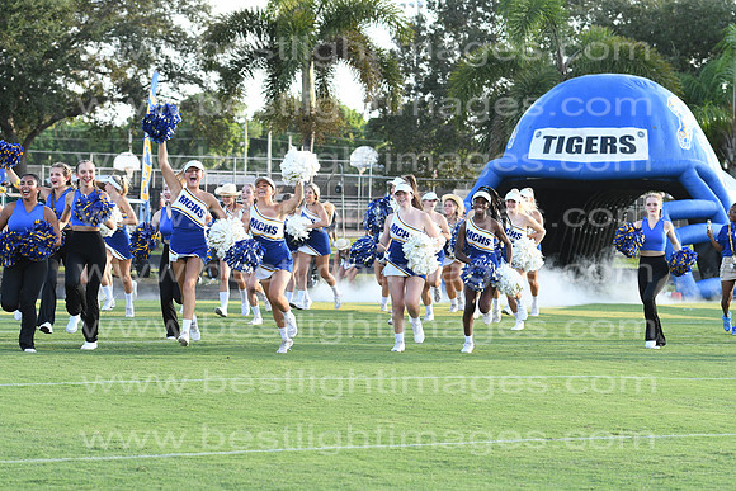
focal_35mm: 129
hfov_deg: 15.9
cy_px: 246
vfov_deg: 10.6
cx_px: 368
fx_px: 2638
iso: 400
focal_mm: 86
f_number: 5.6
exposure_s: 1/500
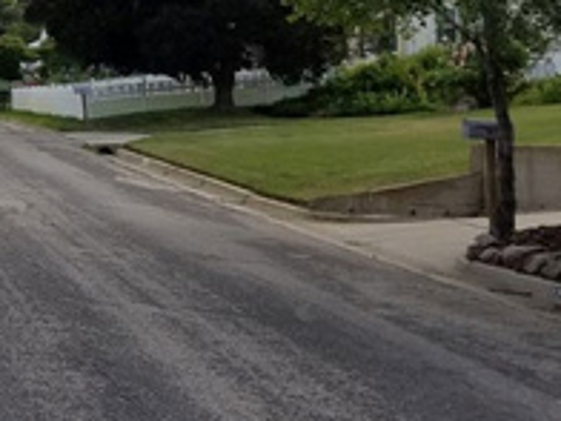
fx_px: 1378
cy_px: -95
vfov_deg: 16.6
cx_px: -212
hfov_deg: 20.6
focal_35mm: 85
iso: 50
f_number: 1.7
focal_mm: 4.2
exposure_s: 1/1892
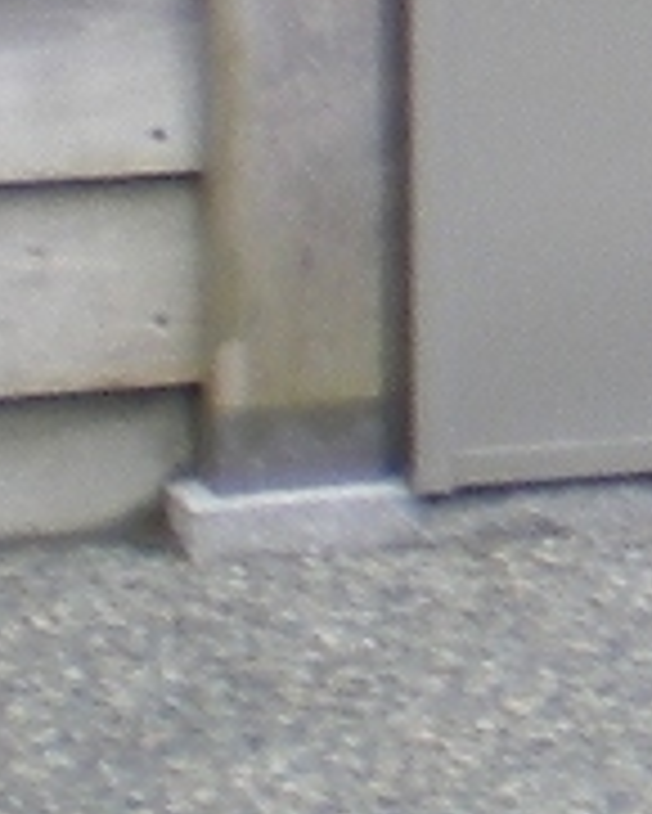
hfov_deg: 4.7
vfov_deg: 5.9
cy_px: -1169
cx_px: 1934
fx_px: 7592
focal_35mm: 315
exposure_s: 1/80
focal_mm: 6.3
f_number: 3.1
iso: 64
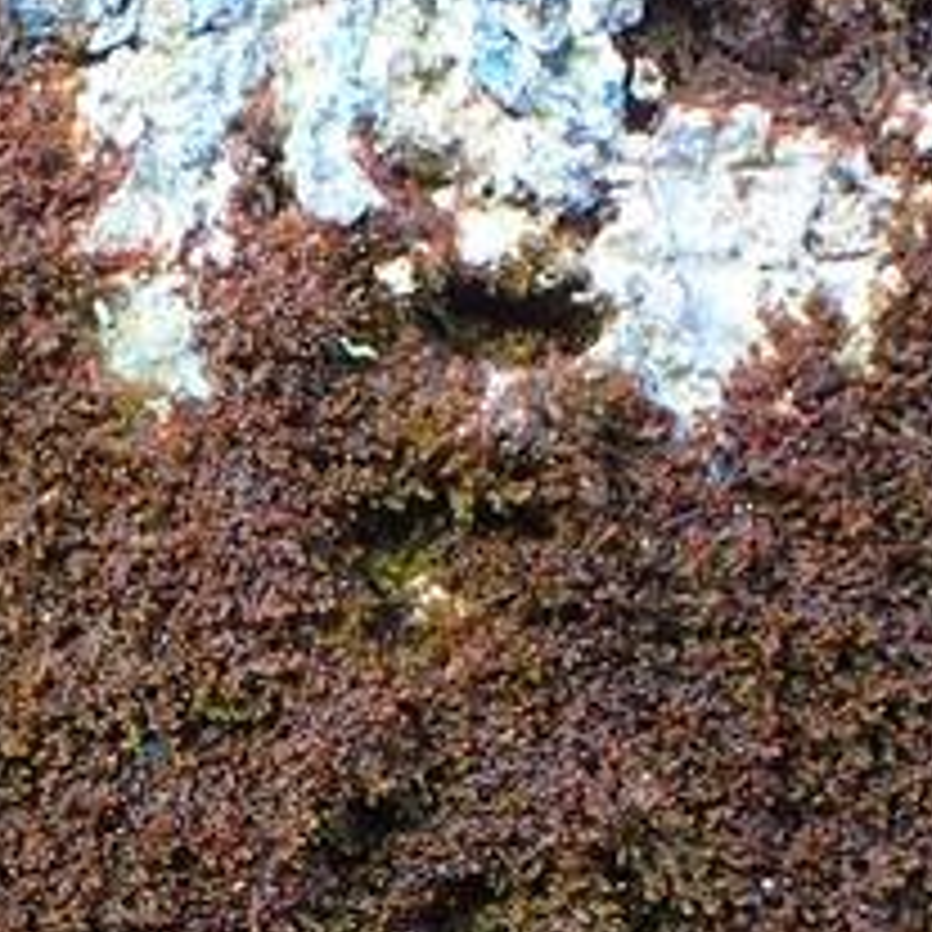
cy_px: 973
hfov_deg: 21.0
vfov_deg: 20.3
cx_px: 243
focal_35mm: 82
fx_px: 2498
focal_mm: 5.5
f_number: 2.3
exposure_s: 1/125
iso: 320
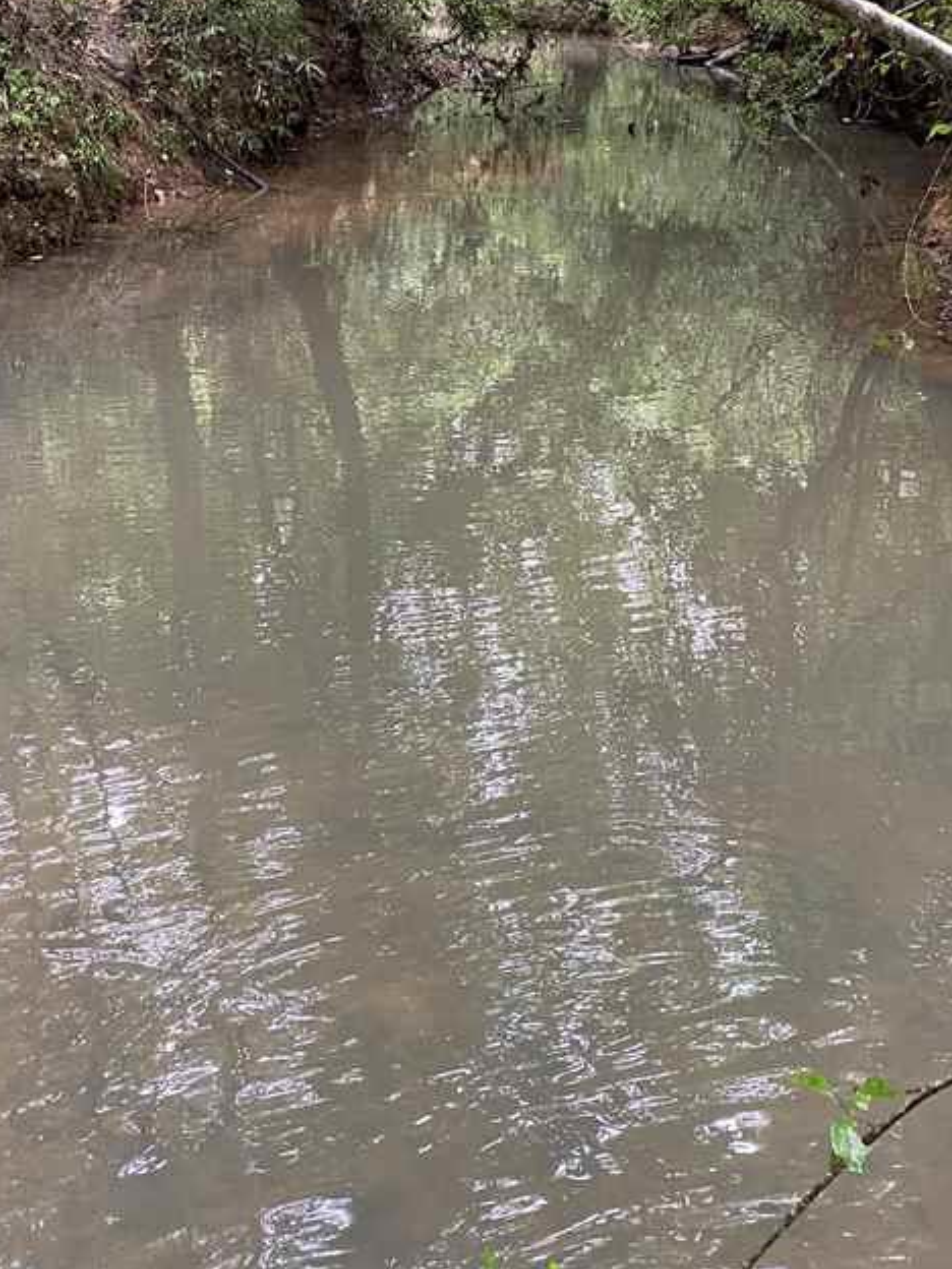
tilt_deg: -12.9
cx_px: 515
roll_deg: -1.7
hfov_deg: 35.9
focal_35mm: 40
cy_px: 329
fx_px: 1467
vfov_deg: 45.3
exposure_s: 1/60
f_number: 1.8
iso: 160
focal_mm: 4.25
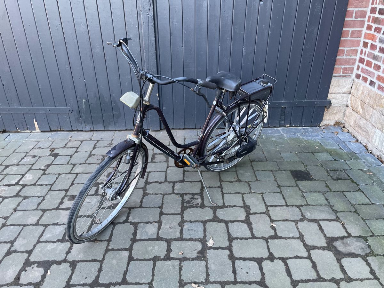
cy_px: 144
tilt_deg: -27.8
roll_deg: -0.4
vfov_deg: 53.1
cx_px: 192
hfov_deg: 67.3
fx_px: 288
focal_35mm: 26
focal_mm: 4.2
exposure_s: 1/121
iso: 100
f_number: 1.6
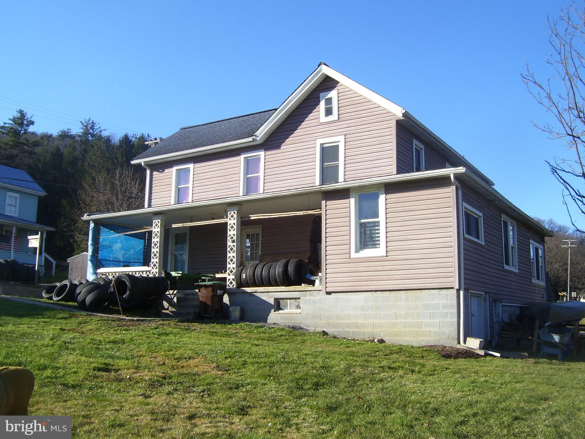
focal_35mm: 36
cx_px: 292
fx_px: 608
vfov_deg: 39.7
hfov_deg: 51.4
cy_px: 220
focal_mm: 6
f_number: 4.8
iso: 80
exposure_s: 1/350
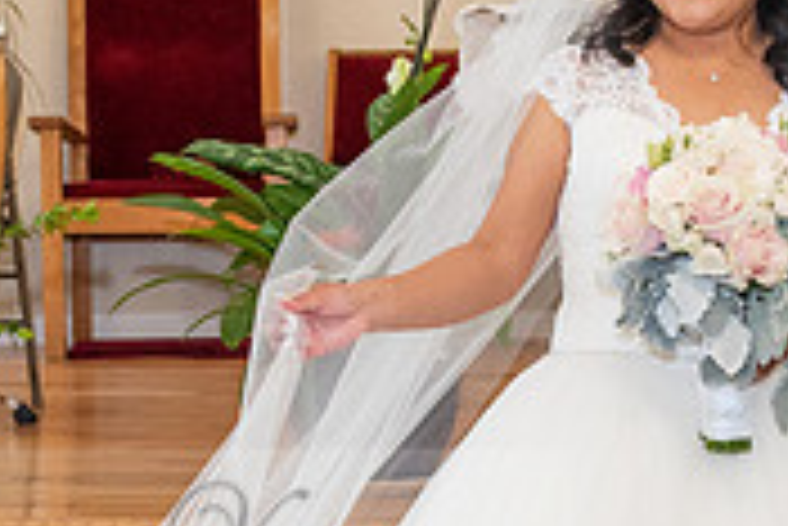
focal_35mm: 124
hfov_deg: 16.5
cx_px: 527
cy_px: 356
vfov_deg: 11.1
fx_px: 2716
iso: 1000
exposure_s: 1/160
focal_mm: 28
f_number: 4.5
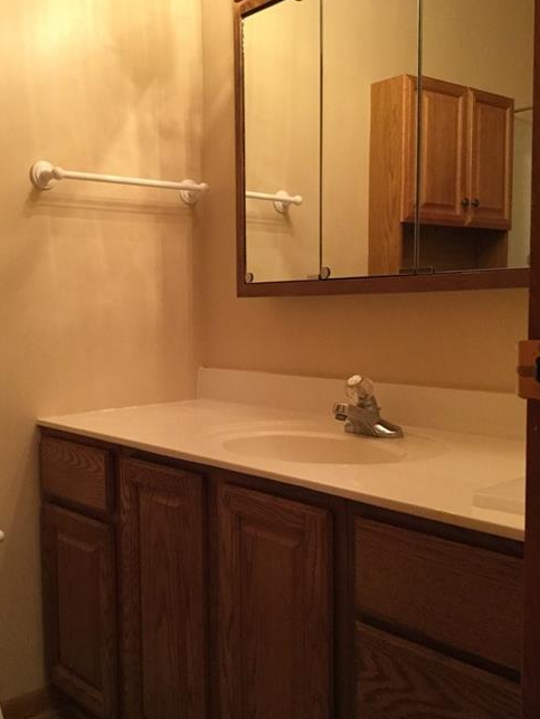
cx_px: 229
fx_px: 769
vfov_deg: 50.1
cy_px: 371
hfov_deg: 38.6
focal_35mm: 37
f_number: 2.4
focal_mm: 3.3
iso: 200
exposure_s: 1/30
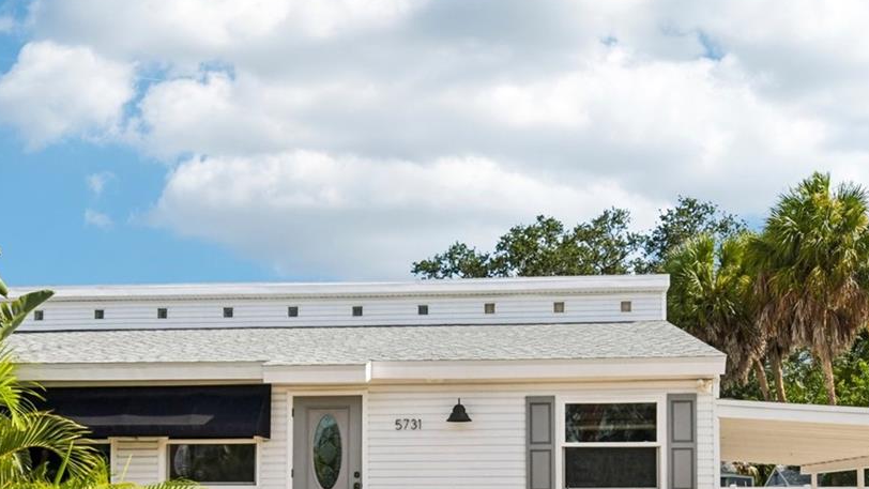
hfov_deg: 59.2
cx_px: 371
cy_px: 435
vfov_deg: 33.8
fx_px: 760
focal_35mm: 33
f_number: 8
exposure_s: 1/1600
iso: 400
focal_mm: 16
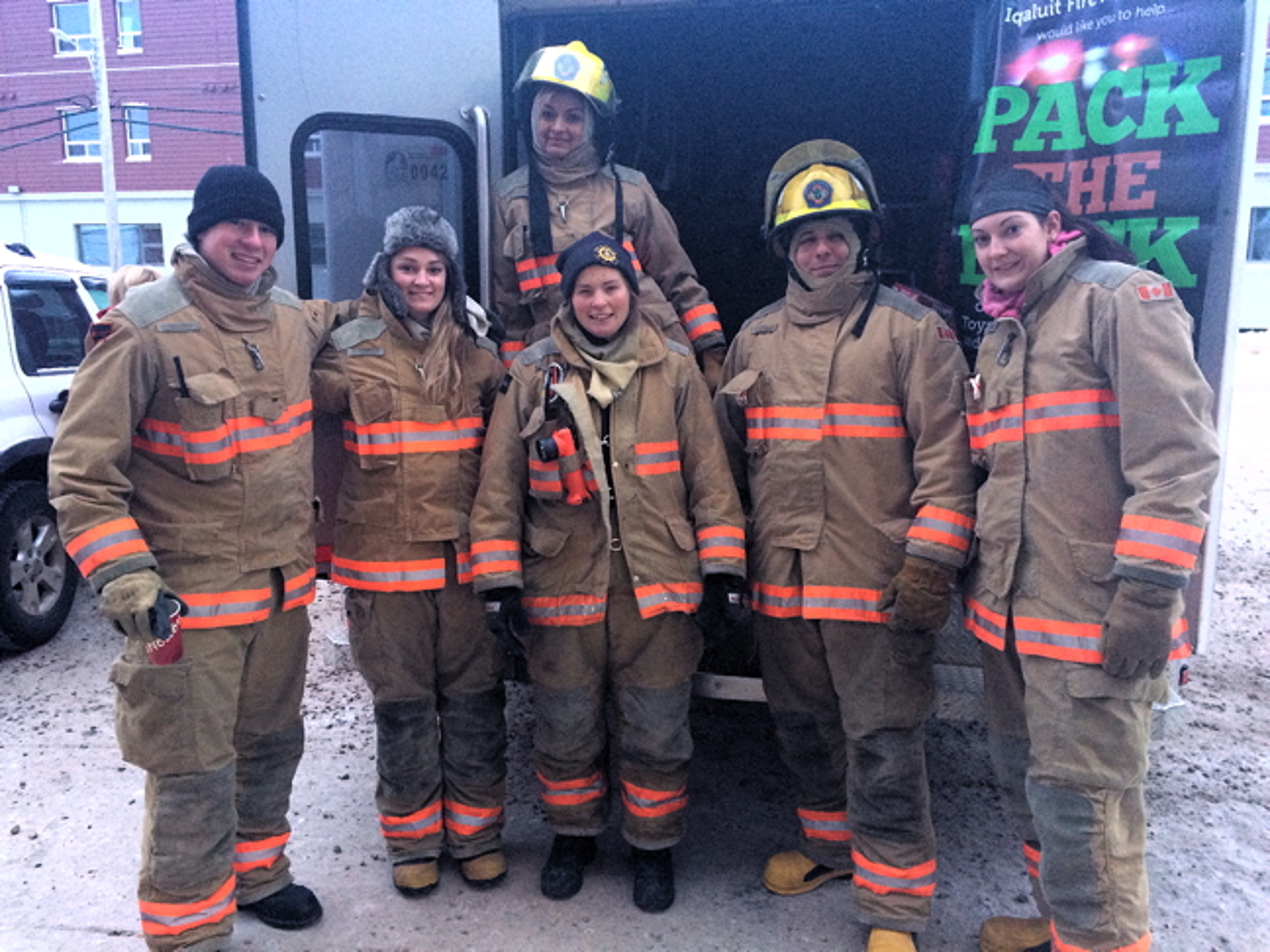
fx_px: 1064
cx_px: 635
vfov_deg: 48.2
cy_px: 476
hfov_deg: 61.7
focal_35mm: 29
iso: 200
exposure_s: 1/30
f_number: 2.2
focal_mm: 4.15
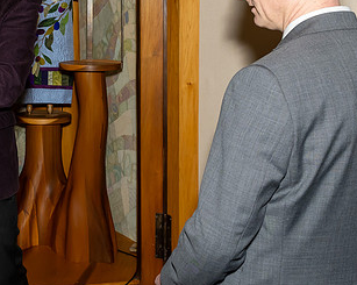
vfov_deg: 24.3
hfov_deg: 29.0
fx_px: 654
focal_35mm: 62
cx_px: 22
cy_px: 75
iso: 800
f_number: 7.1
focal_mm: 18
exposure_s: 1/250
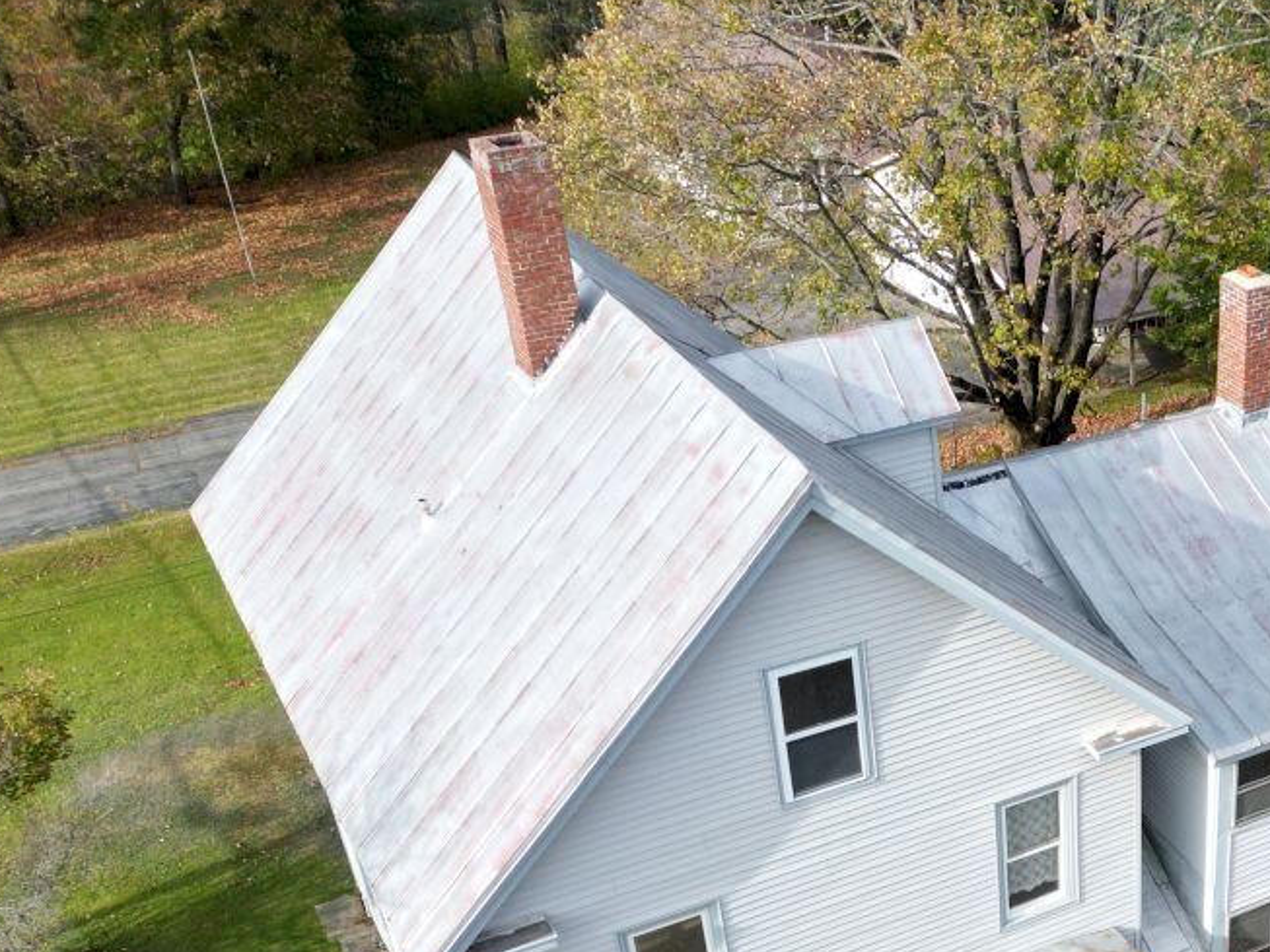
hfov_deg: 36.5
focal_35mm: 49
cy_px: 855
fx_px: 1798
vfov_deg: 28.5
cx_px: 1145
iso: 150
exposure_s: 1/2000
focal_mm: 6.72
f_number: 1.7
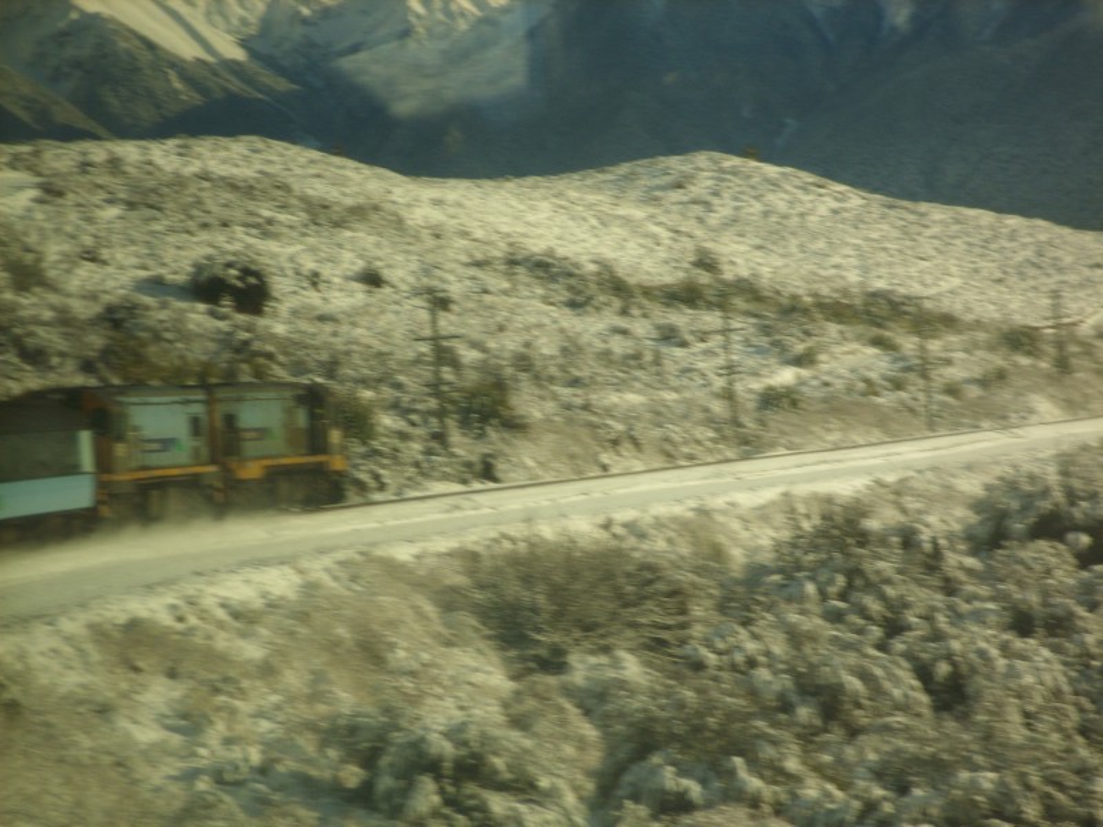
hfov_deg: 10.4
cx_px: 552
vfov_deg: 7.8
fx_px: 6054
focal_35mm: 190
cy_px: 414
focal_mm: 39
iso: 50
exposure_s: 1/141
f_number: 6.3
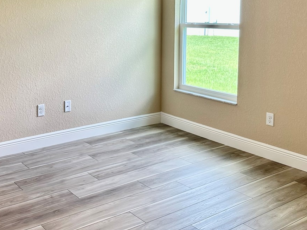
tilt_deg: -4.0
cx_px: 100
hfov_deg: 42.3
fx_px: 390
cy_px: 41
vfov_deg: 31.9
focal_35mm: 44
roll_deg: -0.4
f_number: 1.78
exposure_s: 1/120
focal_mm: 6.86
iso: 100
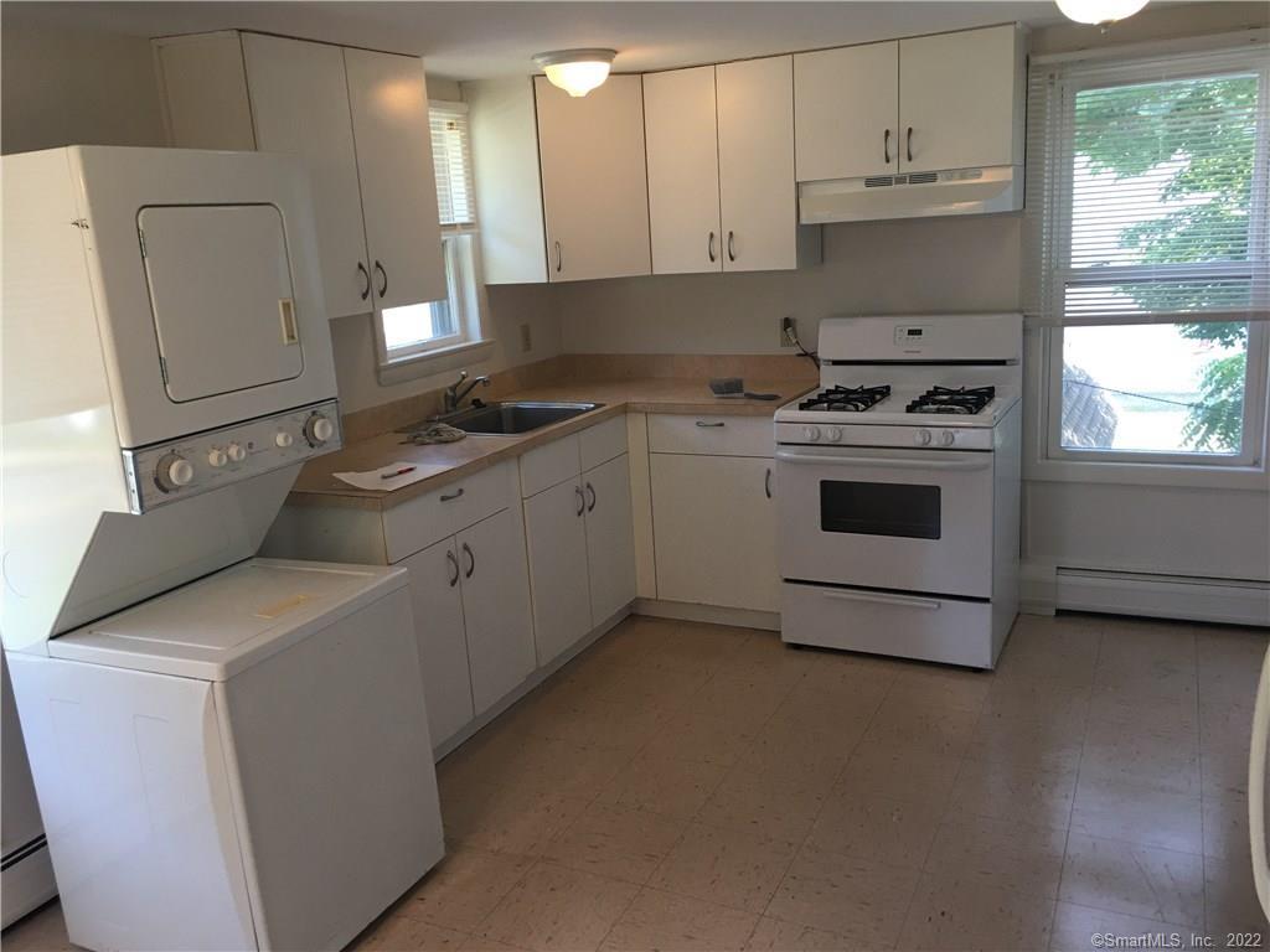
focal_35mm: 29
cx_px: 635
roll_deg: +2.8
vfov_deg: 48.2
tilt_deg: -12.0
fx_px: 1064
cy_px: 476
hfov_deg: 61.7
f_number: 2.2
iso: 25
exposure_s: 1/30
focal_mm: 4.15
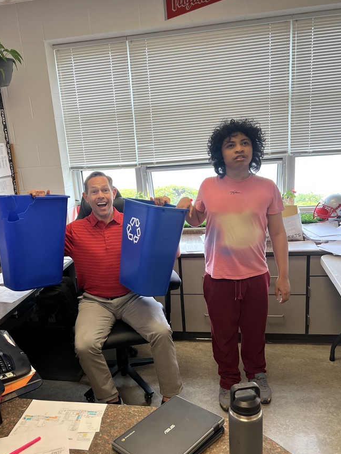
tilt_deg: -14.0
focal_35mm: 31
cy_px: 241
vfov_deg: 58.3
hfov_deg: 45.4
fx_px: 407
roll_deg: +5.4
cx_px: 151
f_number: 1.5
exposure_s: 1/120
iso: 100
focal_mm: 5.7
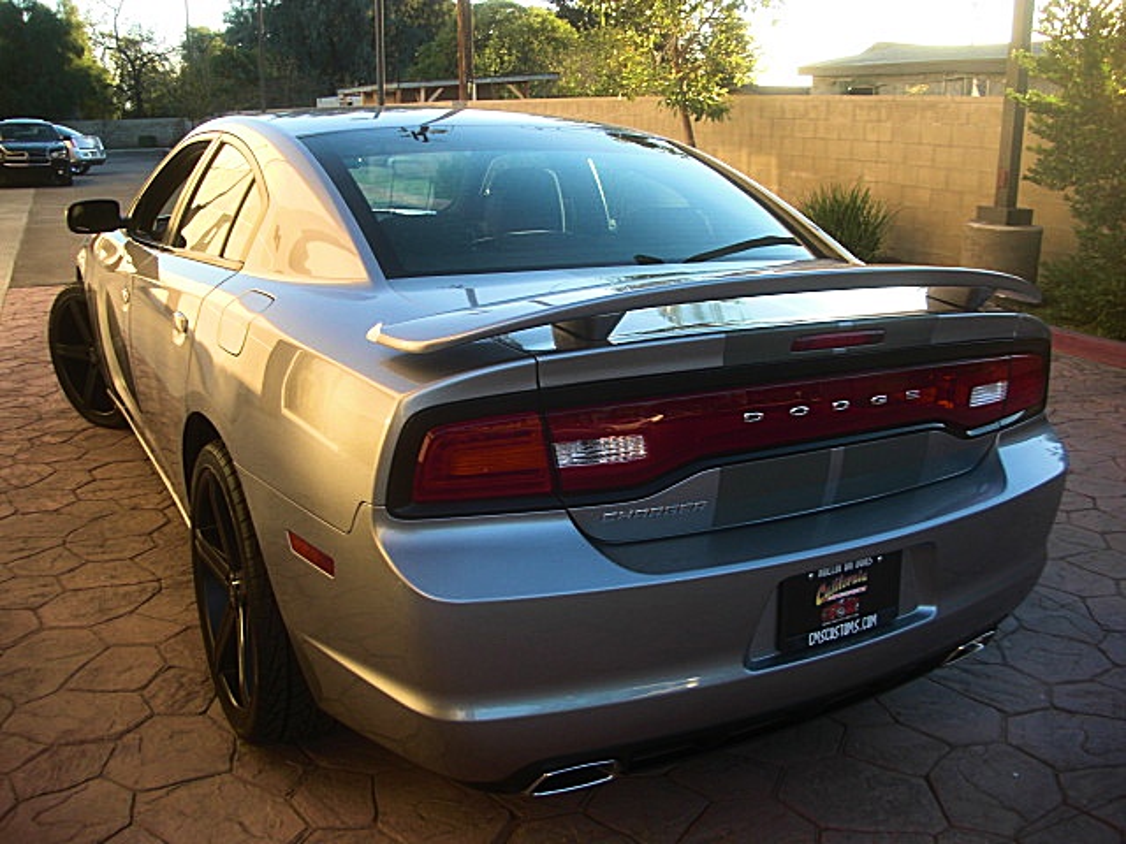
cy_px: 422
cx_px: 563
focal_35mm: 36
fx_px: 1171
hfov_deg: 51.4
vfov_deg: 39.7
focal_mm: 6.3
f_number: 2.8
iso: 50
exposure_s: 1/125
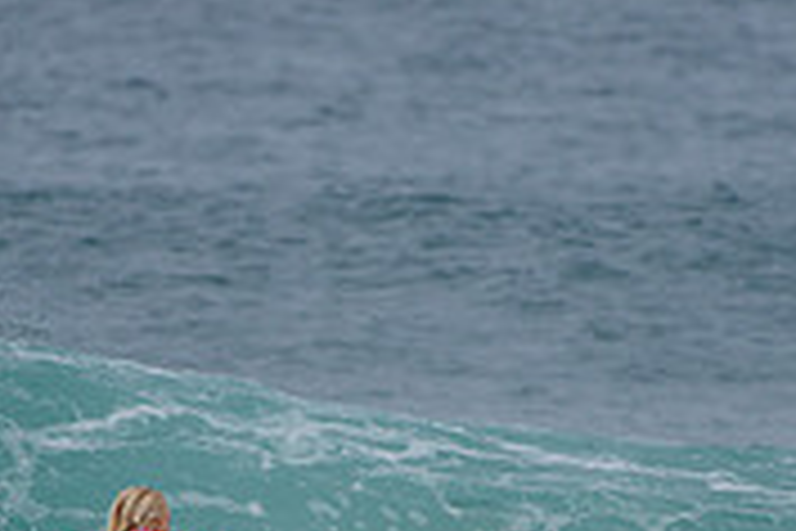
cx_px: 315
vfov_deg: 0.8
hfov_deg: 1.3
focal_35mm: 1640
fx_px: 36259
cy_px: 605
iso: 180
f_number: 5.6
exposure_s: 1/2000
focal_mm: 500
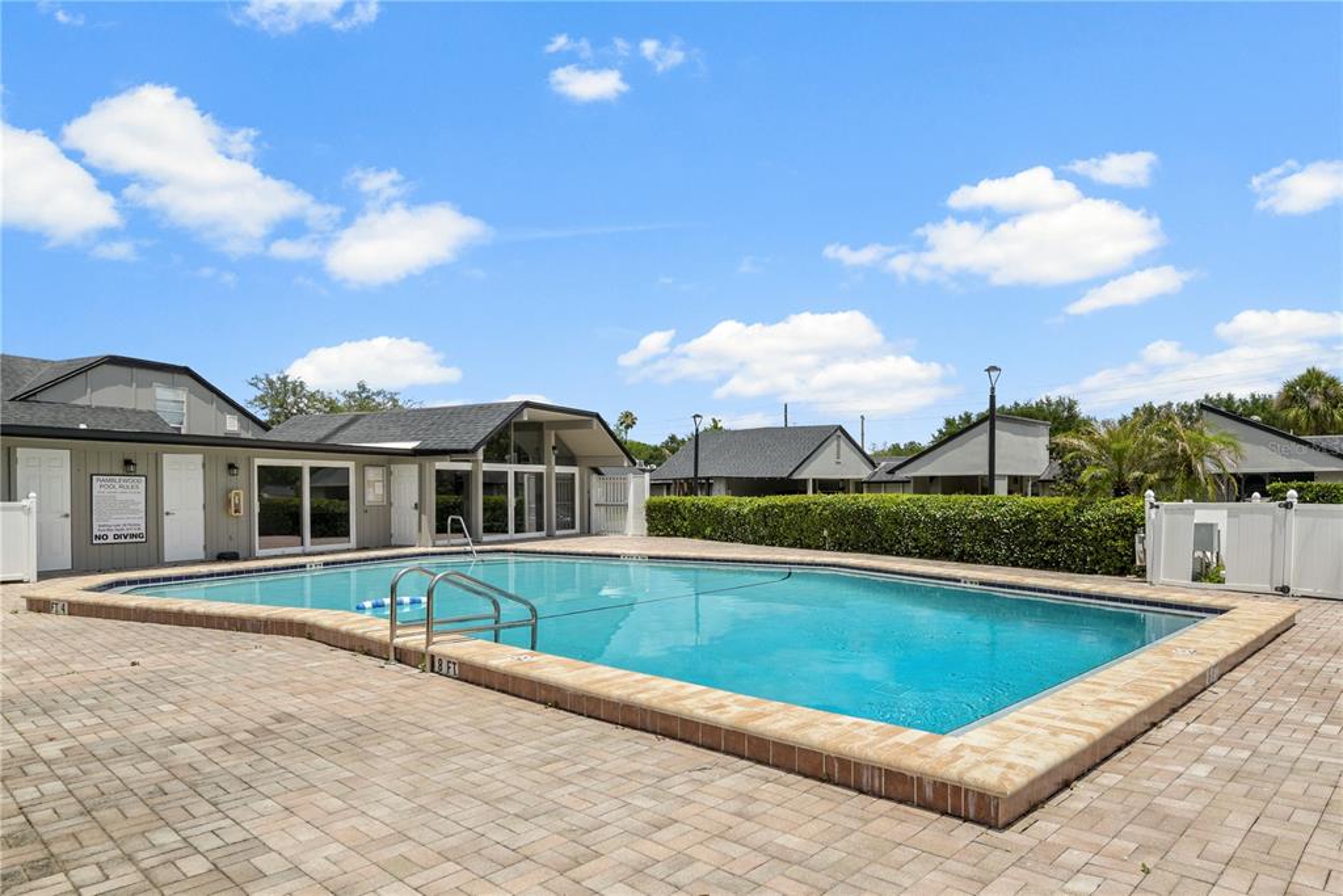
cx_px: 672
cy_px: 448
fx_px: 672
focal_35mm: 18
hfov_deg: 90.0
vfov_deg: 67.4
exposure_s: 1/640
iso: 250
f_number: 8
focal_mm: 18
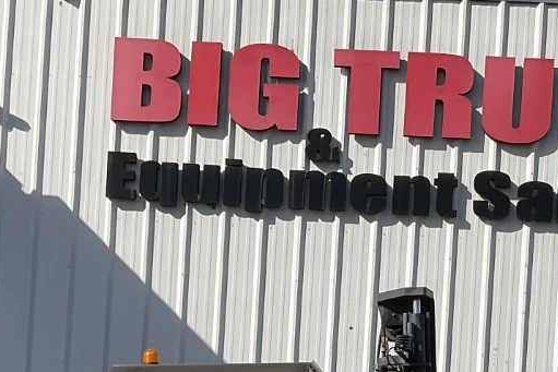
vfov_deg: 15.2
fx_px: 1318
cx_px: 407
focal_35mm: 85
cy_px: 502
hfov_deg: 23.7
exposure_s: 1/3322
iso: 16
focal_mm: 3
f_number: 1.8
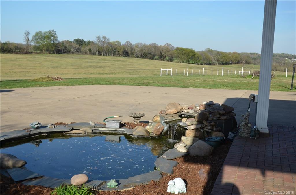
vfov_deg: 31.7
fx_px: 344
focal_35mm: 42
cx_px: 148
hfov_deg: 46.5
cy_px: 98
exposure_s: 1/250
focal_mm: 28
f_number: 8
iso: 200
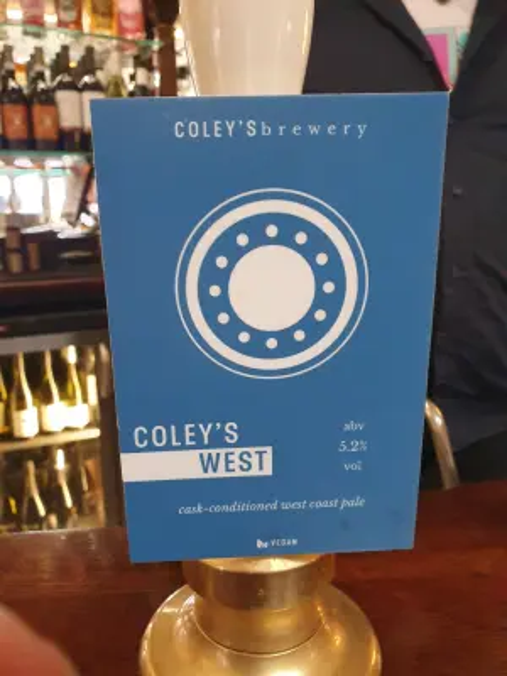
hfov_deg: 53.1
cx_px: 254
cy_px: 338
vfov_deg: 67.3
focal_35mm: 26
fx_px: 508
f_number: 2.4
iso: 640
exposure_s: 1/50
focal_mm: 4.32
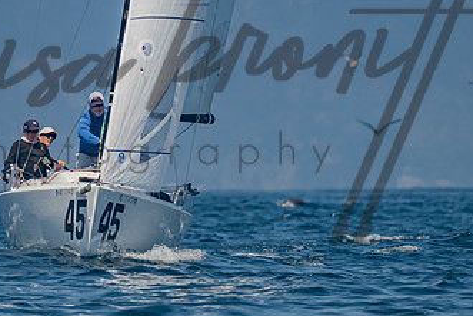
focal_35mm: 1140
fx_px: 14984
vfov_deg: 1.2
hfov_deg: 1.8
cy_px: 179
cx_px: 194
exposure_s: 1/3200
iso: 400
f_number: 6.3
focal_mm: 400
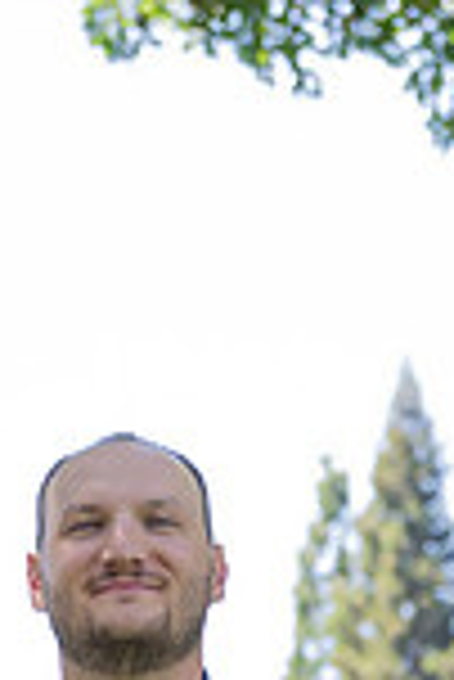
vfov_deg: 14.1
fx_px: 2699
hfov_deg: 9.5
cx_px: 476
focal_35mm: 143
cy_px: 721
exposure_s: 1/320
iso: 250
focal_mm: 48
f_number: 2.8
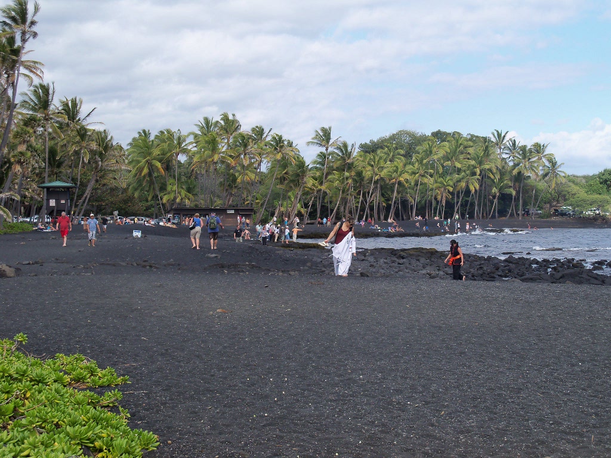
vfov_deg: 21.0
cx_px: 306
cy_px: 229
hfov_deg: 27.8
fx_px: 1236
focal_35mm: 70
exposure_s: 1/400
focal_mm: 12.3
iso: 80
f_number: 4.1
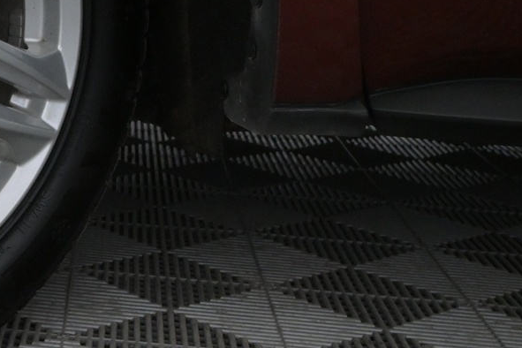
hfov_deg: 21.2
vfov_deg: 15.6
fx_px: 1252
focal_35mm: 86
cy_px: 19
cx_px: -167
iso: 2500
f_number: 5.6
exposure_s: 1/100
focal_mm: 21
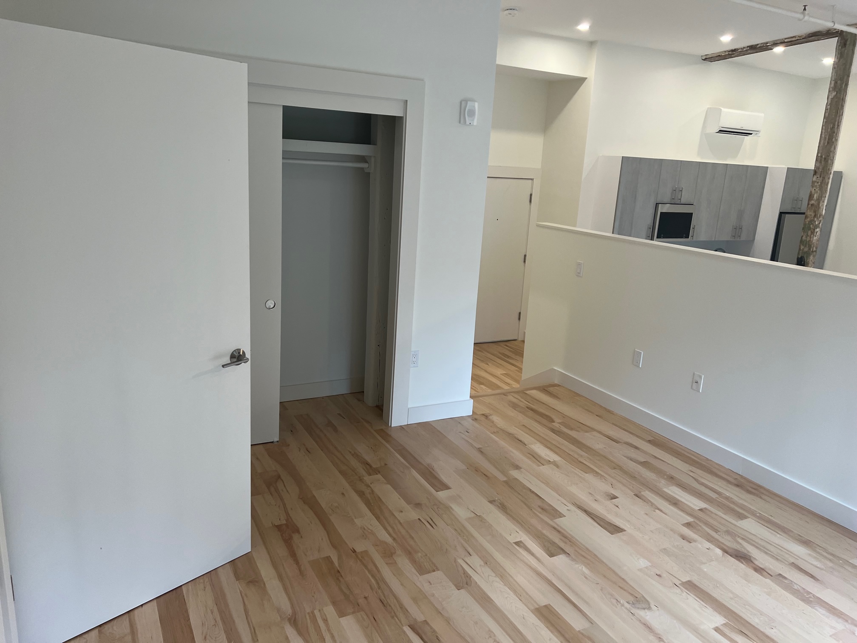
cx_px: 428
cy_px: 322
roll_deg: -1.8
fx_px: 644
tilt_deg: -12.3
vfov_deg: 53.1
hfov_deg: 67.3
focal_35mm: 26
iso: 100
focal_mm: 5.7
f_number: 1.5
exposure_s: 1/120
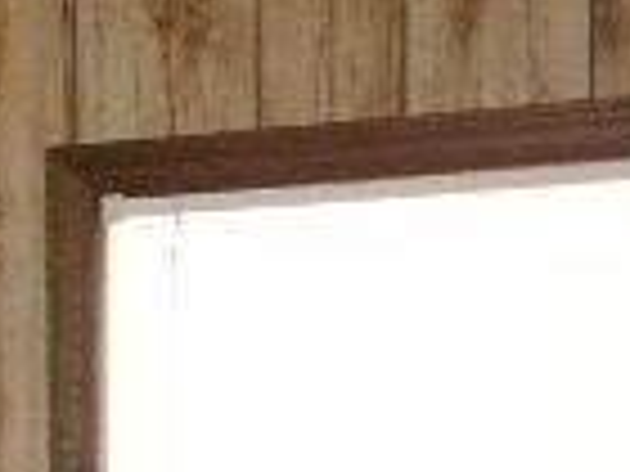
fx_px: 3076
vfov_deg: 8.3
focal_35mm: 169
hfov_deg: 11.2
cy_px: 957
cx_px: -315
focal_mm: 6.6
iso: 400
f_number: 3.5
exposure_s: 1/30
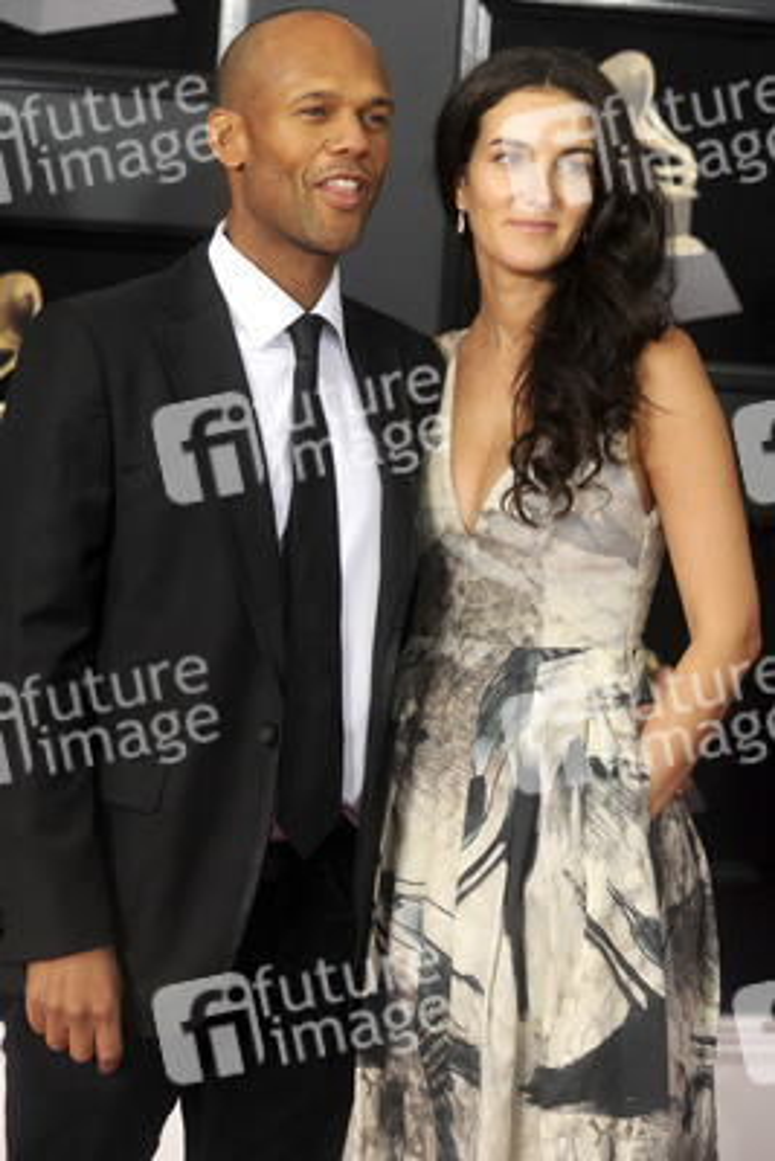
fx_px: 2968
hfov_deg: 14.9
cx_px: 388
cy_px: 580
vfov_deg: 22.1
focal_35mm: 92
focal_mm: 92
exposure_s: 1/640
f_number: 4.5
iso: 1600
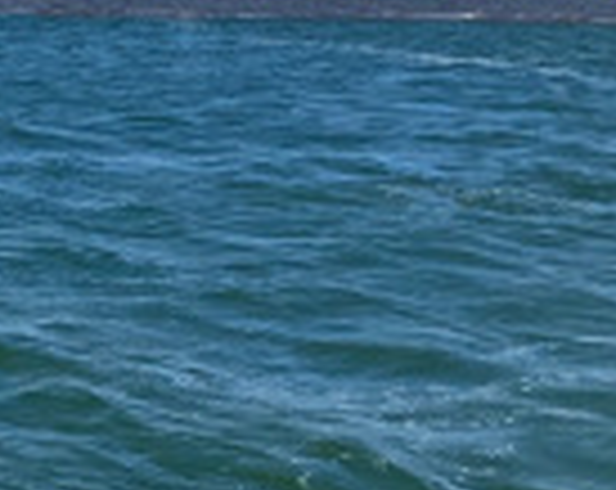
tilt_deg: +2.8
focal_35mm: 128
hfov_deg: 13.3
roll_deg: -1.1
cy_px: -171
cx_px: -558
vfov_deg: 11.6
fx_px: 2329
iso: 32
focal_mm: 3.99
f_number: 1.8
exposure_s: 1/2703
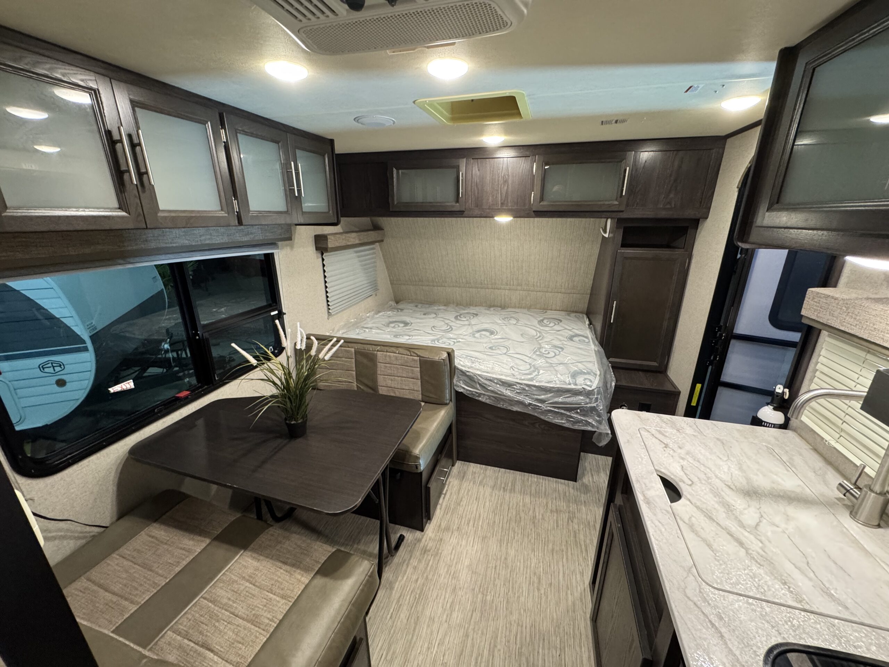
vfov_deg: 85.7
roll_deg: +0.6
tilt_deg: -17.4
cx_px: 444
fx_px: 360
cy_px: 334
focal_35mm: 14
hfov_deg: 102.1
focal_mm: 2.22
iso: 320
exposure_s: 1/50
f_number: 2.2
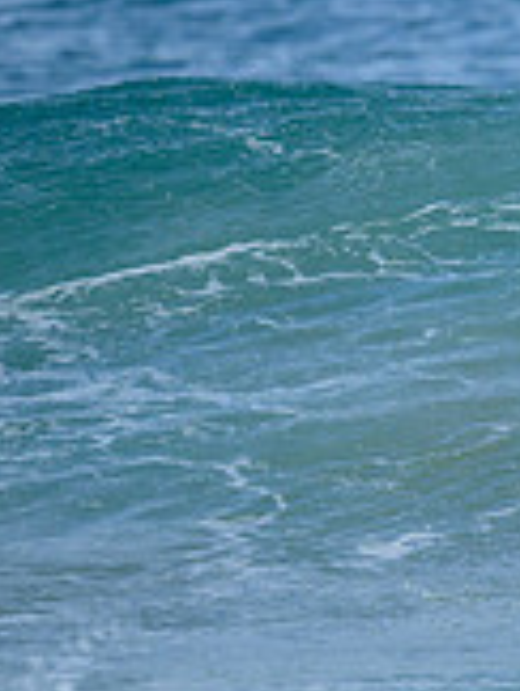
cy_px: 62
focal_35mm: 2751
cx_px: 1223
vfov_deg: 0.7
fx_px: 54956
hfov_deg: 0.5
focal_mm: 800
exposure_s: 1/2500
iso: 500
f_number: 6.3
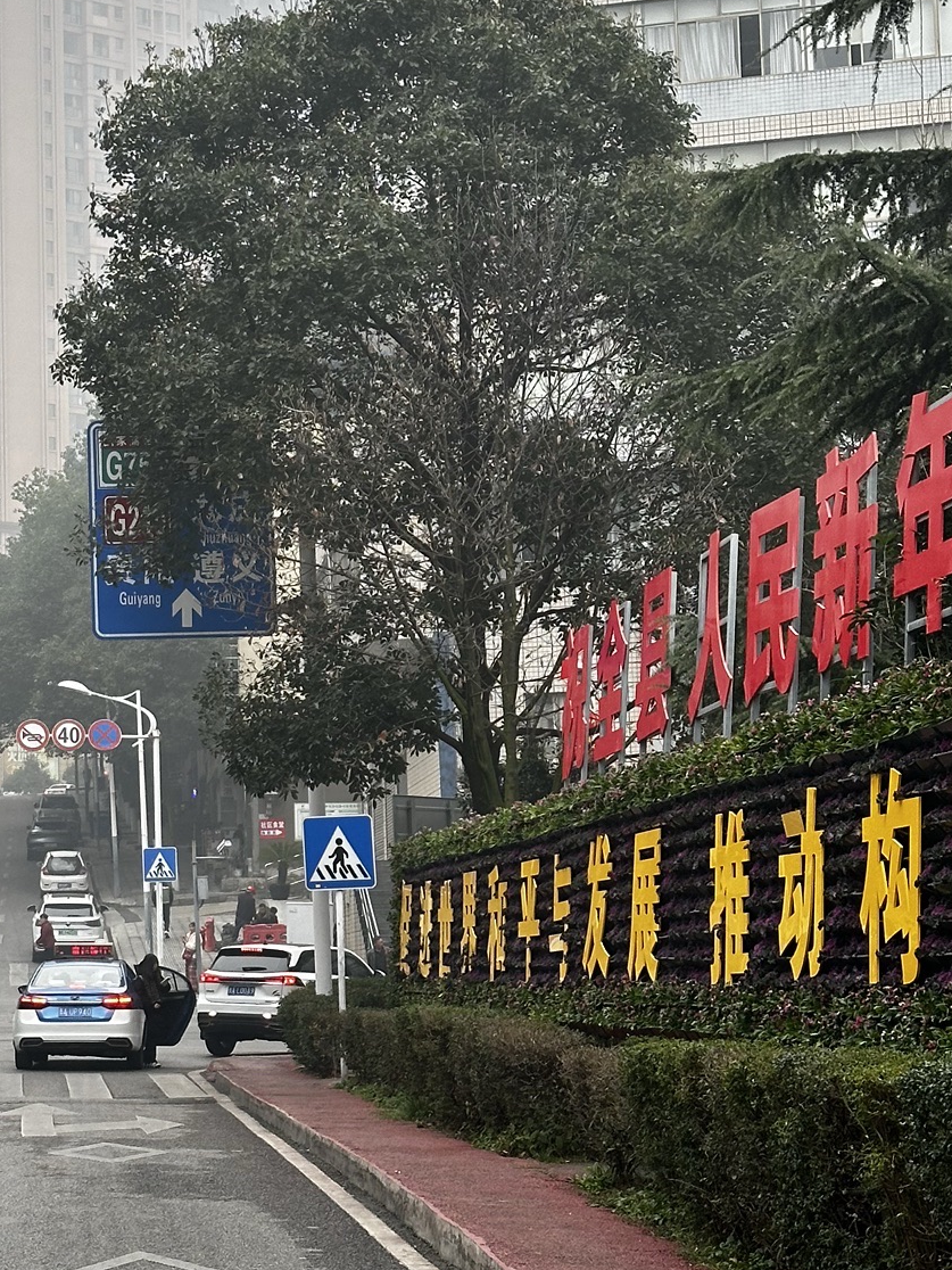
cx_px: 105
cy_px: 488
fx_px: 3154
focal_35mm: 86
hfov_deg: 16.9
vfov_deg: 22.7
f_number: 1.78
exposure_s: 1/568
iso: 64
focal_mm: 6.86
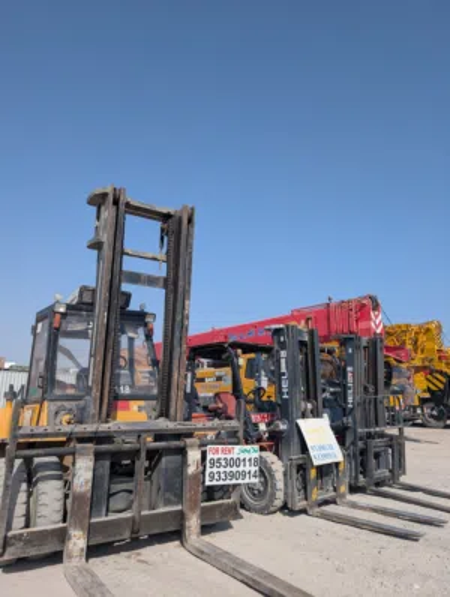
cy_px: 298
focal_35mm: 24
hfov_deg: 57.0
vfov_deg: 71.5
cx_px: 225
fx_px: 415
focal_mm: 6.9
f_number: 1.68
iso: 18
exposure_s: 1/1621
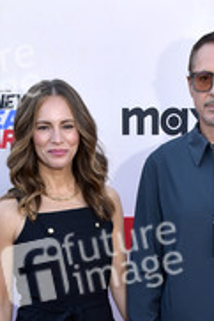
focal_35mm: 75
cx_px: 144
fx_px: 667
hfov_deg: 18.2
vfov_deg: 25.1
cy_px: 353
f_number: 6.3
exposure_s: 1/250
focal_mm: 34
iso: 200
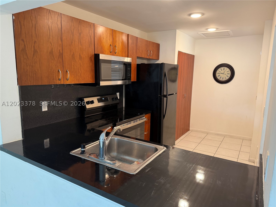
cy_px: 104
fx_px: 191
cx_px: 138
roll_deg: -0.7
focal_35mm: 24
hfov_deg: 71.6
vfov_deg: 56.8
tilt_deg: -8.7
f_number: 1.78
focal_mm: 6.76
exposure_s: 1/60
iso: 160
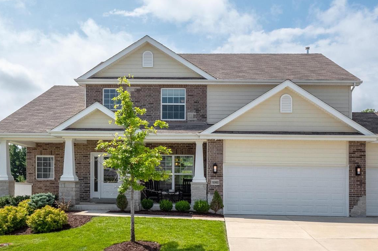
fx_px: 409
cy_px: 132
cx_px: 192
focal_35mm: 39
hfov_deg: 49.6
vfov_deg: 34.2
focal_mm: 14
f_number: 8
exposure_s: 1/1600
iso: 400
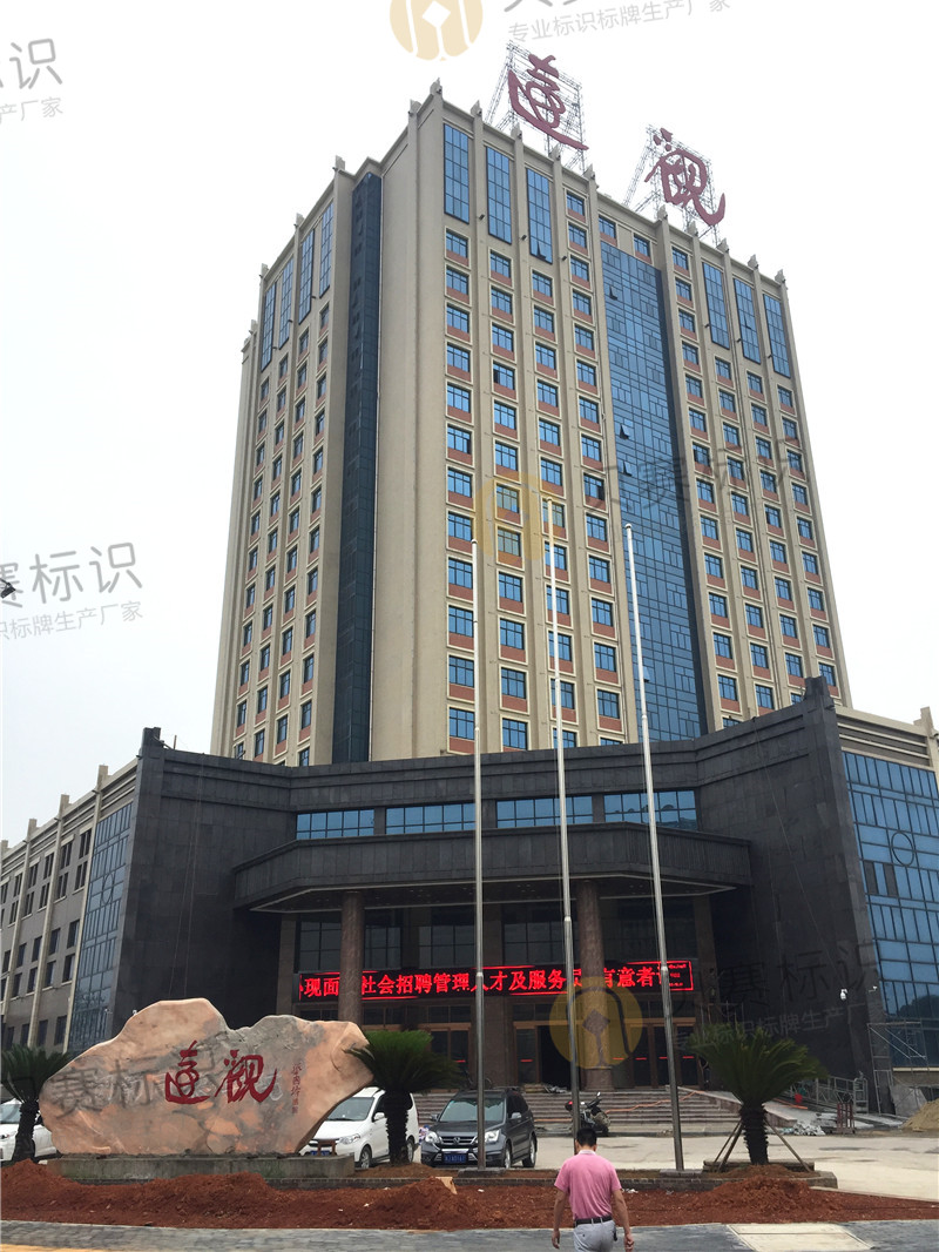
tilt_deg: +23.9
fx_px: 1048
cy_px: 626
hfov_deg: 48.2
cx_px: 470
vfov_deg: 61.6
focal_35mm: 29
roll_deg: +0.7
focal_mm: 4.15
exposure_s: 1/989
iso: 32
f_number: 2.2
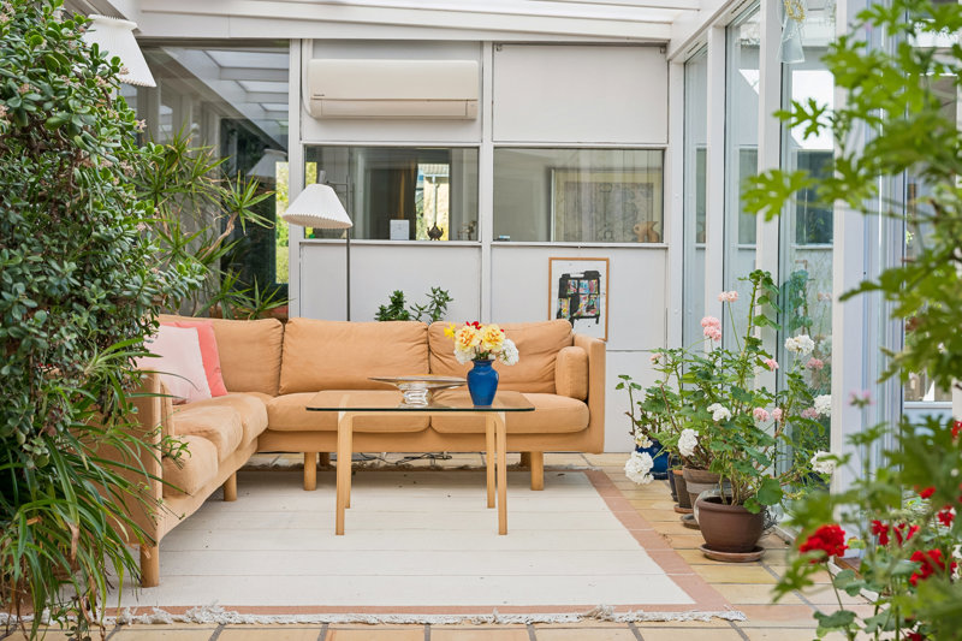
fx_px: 1229
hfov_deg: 42.8
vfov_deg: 29.2
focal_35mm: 46
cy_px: 320
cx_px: 481
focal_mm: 46
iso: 400
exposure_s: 1/250
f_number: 6.3
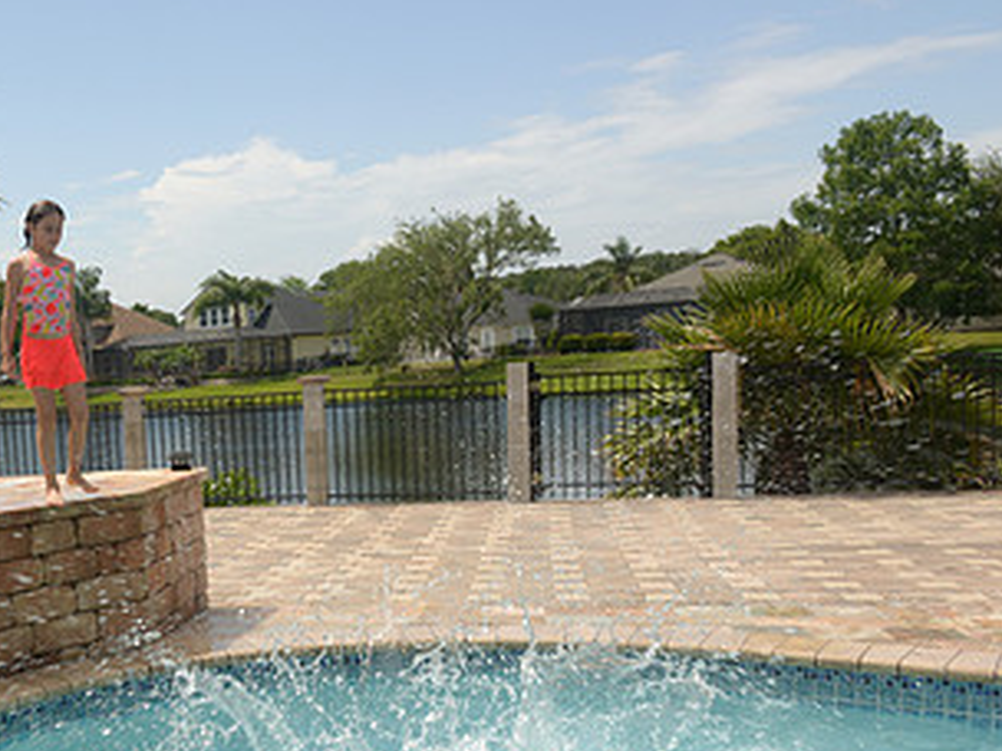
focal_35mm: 44
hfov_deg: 39.3
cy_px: 515
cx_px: 66
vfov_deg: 32.5
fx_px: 1274
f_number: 13
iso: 180
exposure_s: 1/160
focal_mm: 24
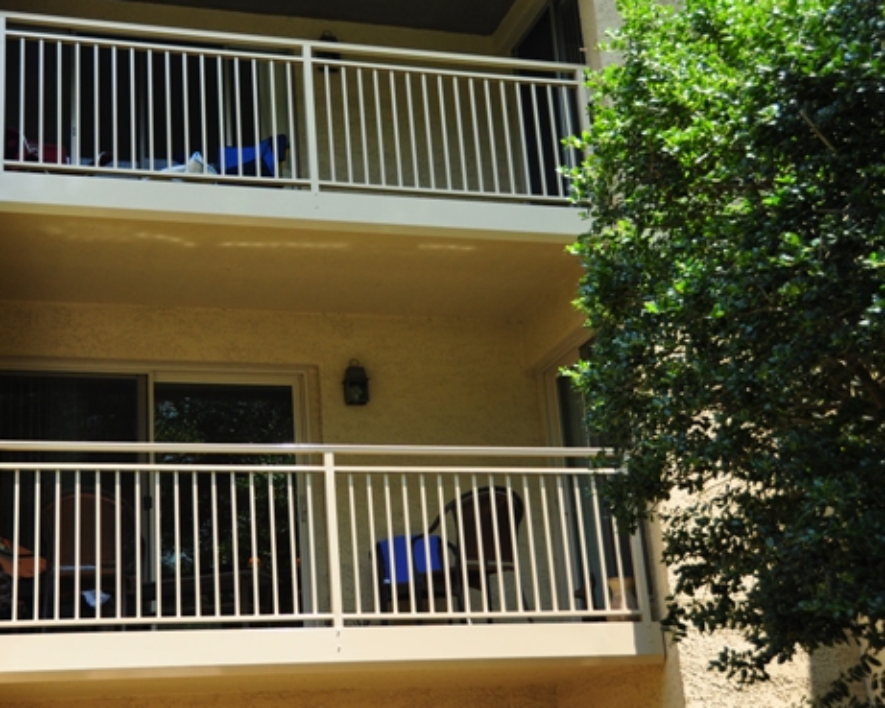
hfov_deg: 33.1
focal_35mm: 57
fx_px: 1484
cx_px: 357
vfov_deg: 26.8
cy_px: 325
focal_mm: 29
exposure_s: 1/400
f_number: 4
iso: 200
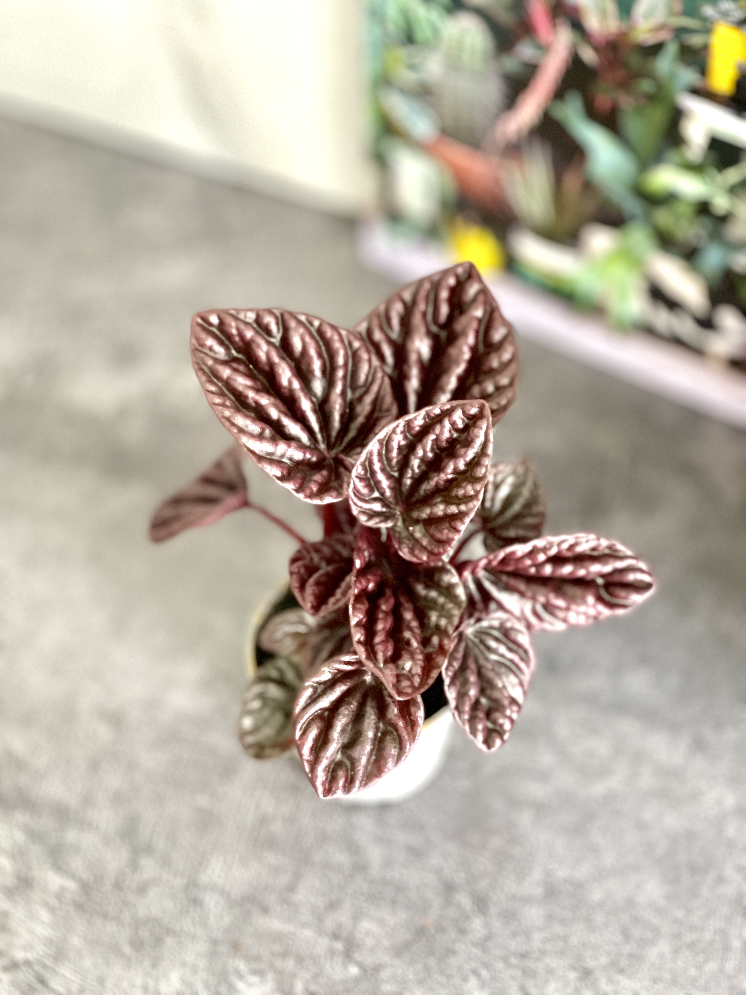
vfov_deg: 30.3
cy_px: 498
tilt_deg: -51.1
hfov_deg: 22.9
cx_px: 373
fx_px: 1839
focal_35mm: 64
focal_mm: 7.5
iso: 400
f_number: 2.2
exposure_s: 1/40
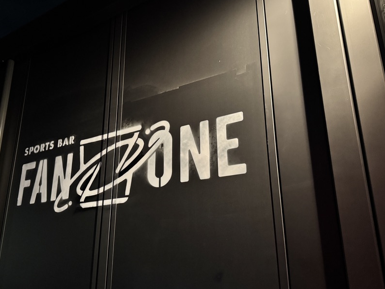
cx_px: 155
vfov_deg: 45.4
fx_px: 345
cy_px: 160
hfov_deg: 57.9
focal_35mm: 31
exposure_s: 1/30
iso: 1250
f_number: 1.78
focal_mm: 6.76
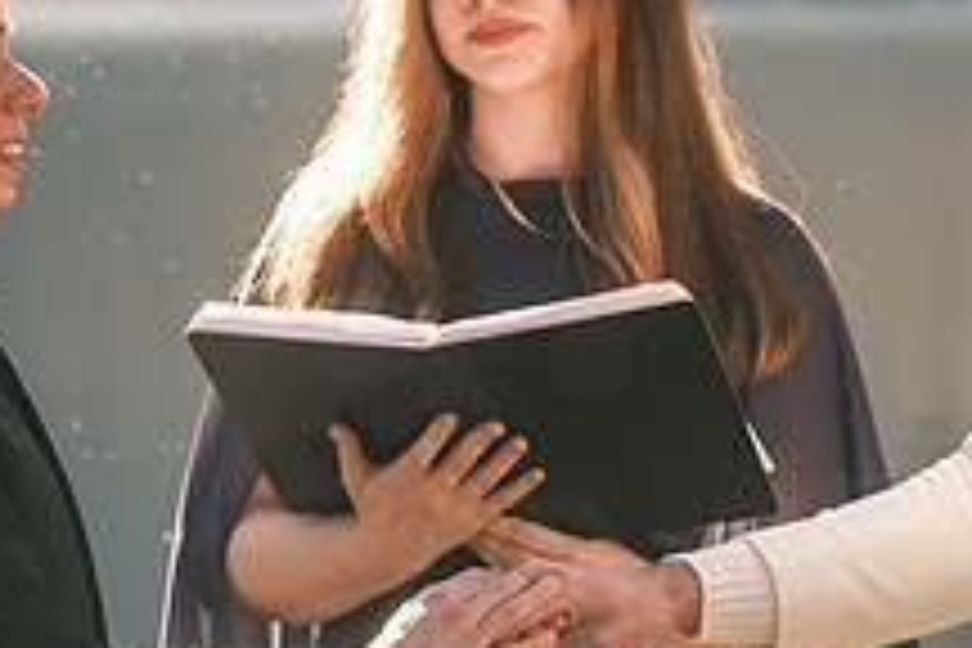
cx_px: 486
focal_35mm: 427
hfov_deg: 4.8
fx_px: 11528
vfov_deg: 3.2
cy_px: 358
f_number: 3.6
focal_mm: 106
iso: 200
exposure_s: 1/320
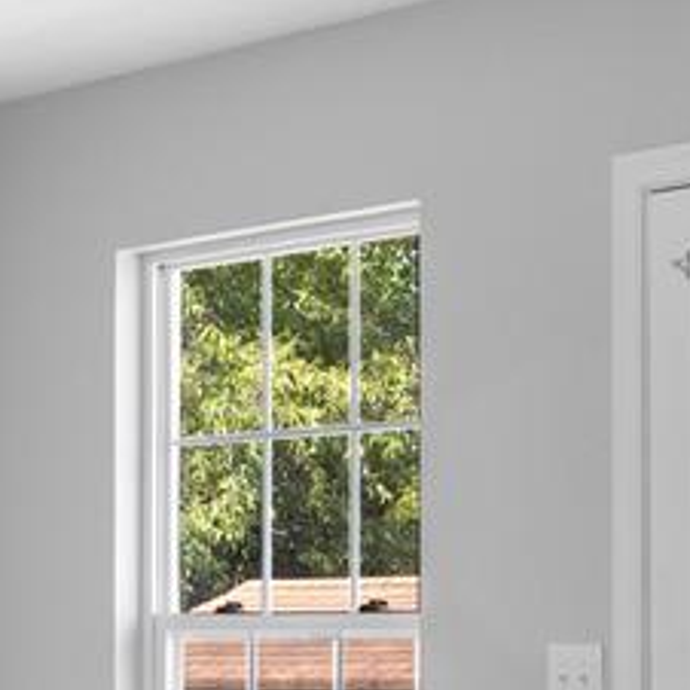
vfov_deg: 14.0
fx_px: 2774
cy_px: 684
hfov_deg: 14.2
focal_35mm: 123
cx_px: 314
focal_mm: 16
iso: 640
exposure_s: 1/1000
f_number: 8
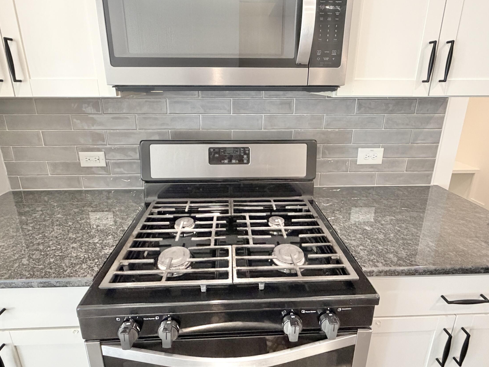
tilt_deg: -15.2
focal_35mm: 19
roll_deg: -1.4
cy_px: 156
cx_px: 245
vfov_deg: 68.3
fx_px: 268
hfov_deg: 84.7
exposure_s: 1/60
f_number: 2.2
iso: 400
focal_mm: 2.22
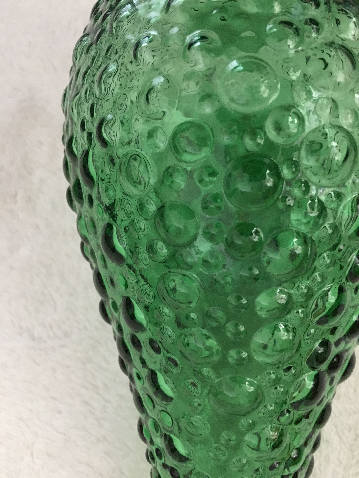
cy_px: 239
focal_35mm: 29
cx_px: 180
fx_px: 401
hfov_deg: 48.2
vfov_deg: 61.7
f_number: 2.2
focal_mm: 4.15
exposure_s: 1/17
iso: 200
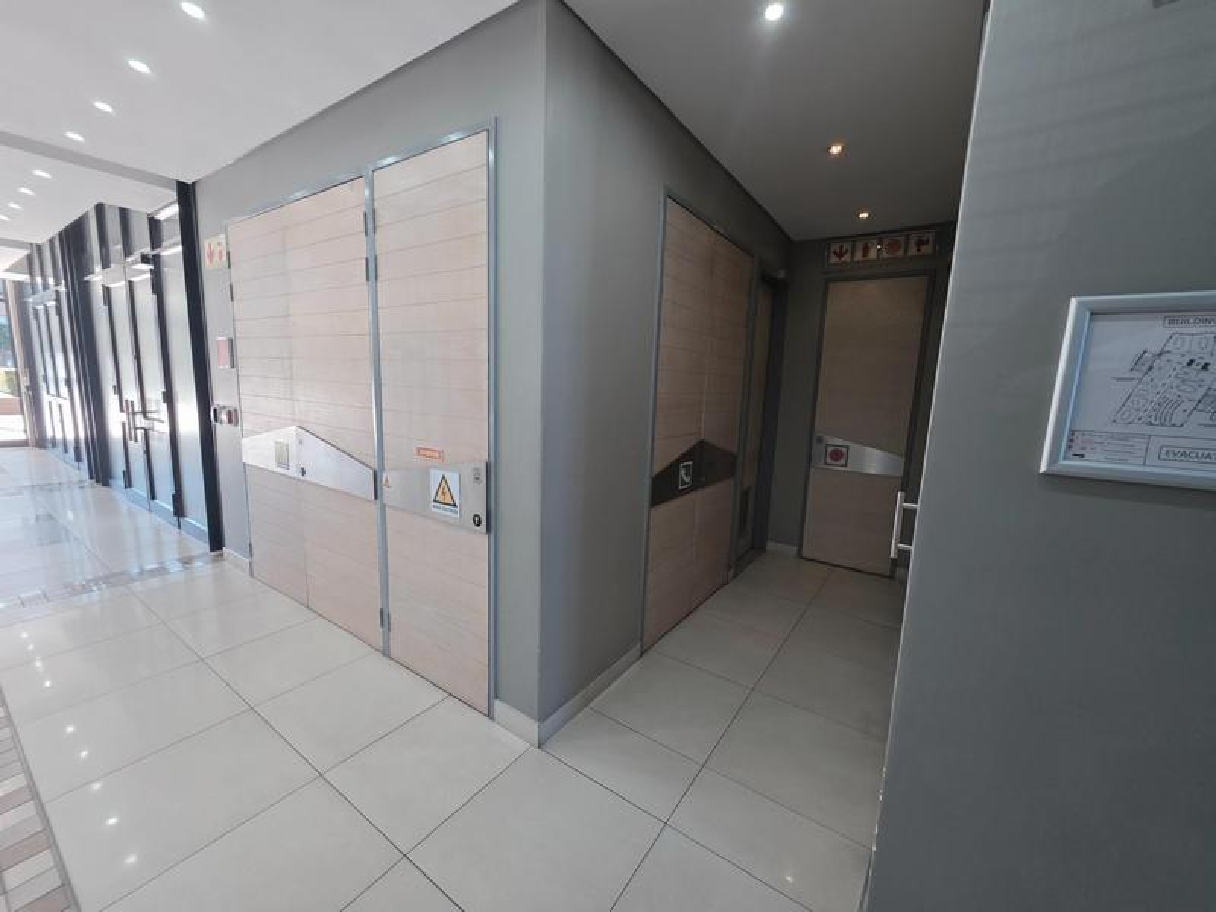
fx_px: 457
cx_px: 608
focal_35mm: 13
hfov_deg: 106.2
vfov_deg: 89.9
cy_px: 456
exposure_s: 1/100
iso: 125
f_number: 1.9
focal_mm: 2.2
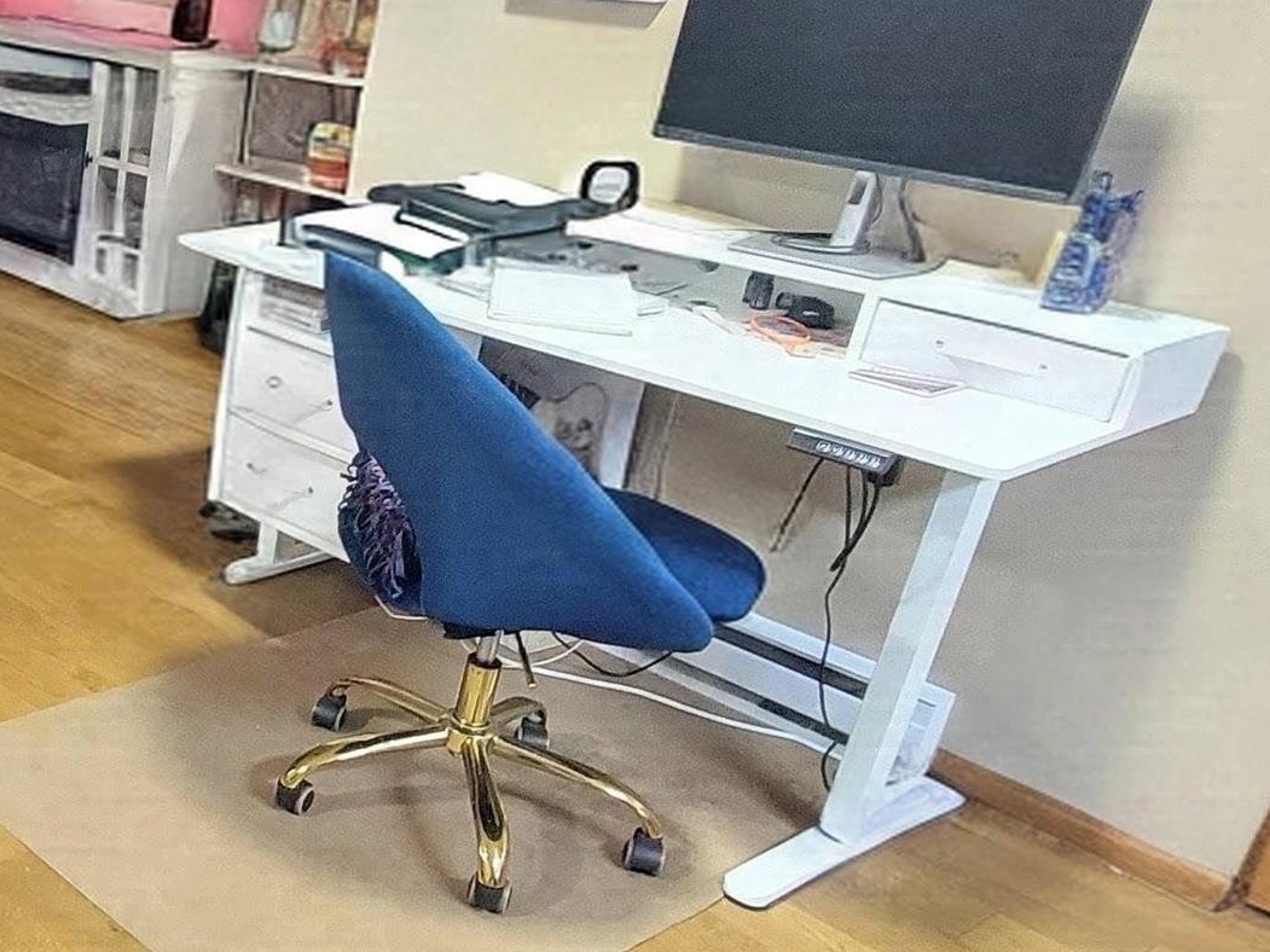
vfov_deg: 37.7
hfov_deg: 38.2
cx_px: -209
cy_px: 499
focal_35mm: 38
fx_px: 1394
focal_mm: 2.2
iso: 1000
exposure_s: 1/24
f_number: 2.2
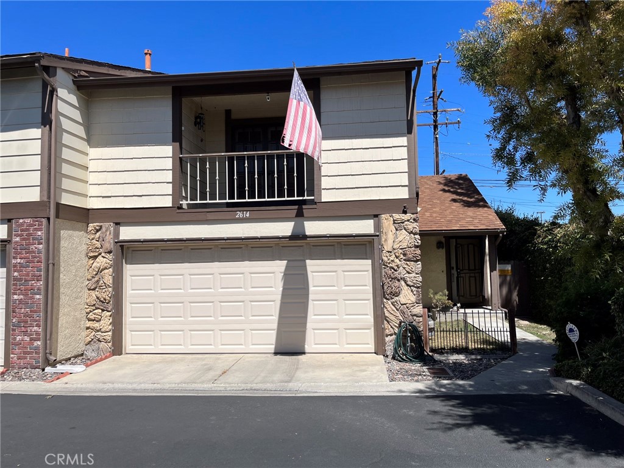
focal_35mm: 26
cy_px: 234
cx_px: 312
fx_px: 469
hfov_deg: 67.3
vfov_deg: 53.1
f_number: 1.6
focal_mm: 5.1
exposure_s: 1/5848
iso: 50
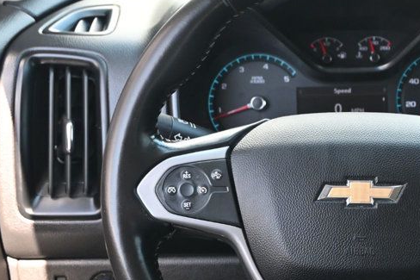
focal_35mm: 87
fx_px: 1009
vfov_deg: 15.7
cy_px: 190
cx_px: 361
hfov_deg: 23.0
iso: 900
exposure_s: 1/125
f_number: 4.5
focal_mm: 27.5
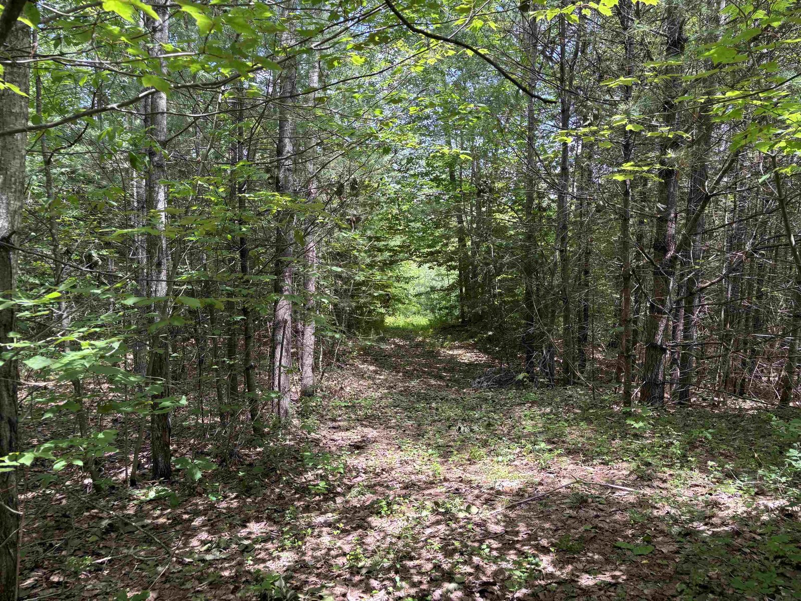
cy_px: 300
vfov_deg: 53.1
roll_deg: +1.0
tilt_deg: -1.6
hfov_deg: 67.3
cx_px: 400
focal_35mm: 26
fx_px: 602
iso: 40
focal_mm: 5.96
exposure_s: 1/148
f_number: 1.6
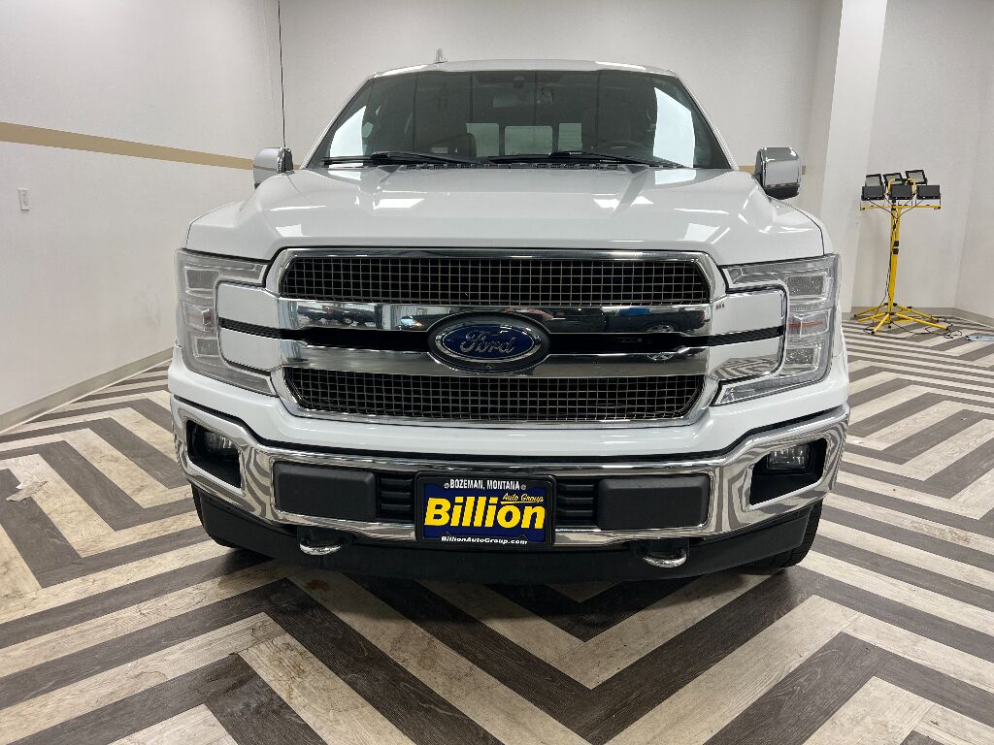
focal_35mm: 26
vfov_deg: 53.1
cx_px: 497
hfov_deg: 67.3
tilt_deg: -14.2
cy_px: 372
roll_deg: +0.0
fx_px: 747
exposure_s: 1/120
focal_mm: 5.7
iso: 80
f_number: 1.5
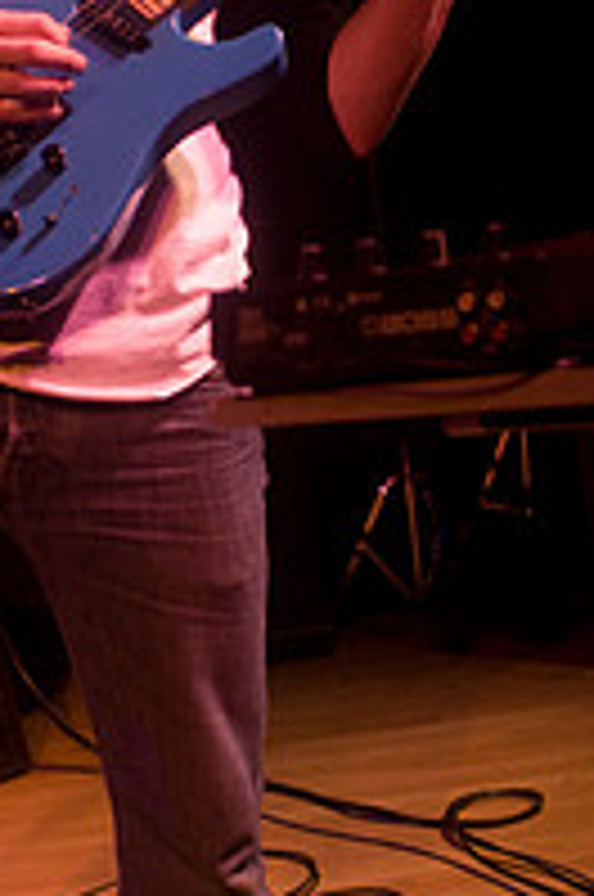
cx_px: 214
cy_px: 405
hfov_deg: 19.9
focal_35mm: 68
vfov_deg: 29.7
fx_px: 1689
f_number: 2.8
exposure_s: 1/100
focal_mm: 20
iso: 1000
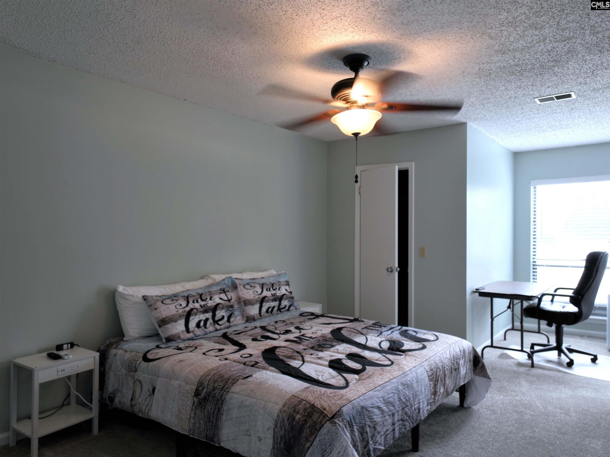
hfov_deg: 71.6
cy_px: 228
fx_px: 423
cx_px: 305
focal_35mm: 24
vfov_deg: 56.8
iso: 110
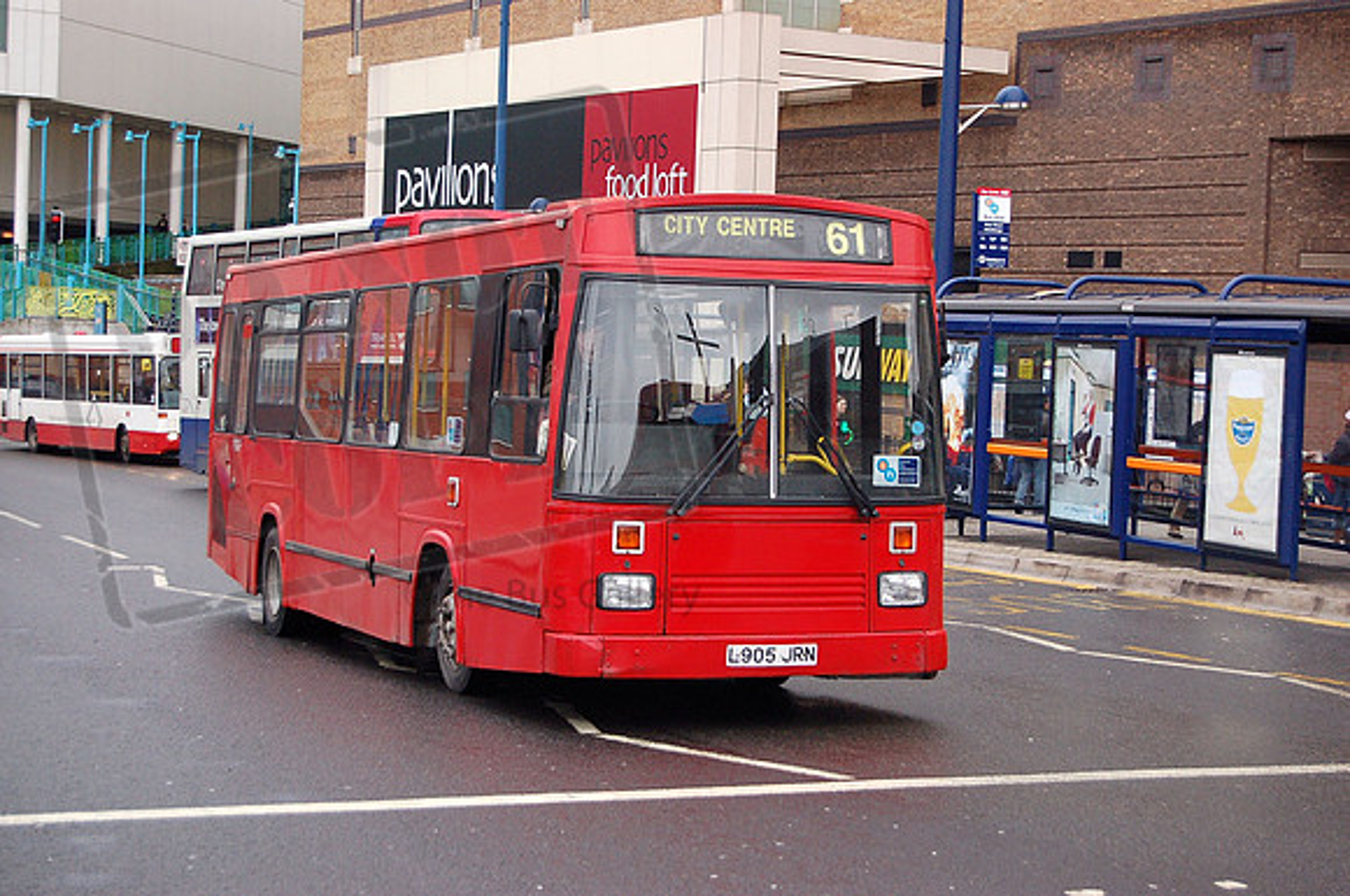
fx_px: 2584
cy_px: 448
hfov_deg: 29.3
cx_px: 675
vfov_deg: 19.7
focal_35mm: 69
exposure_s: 1/400
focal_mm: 46
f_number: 5.3
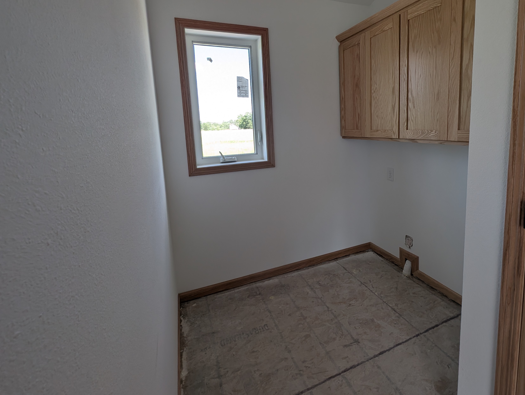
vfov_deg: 77.4
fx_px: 243
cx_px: 300
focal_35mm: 16
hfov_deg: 93.8
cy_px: 160
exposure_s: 1/173
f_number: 2.2
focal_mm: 1.95
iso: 45
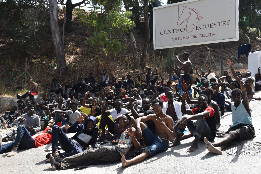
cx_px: 130
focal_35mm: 36
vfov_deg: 36.9
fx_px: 261
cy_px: 87
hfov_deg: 53.1
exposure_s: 1/250
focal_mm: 24
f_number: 8
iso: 220
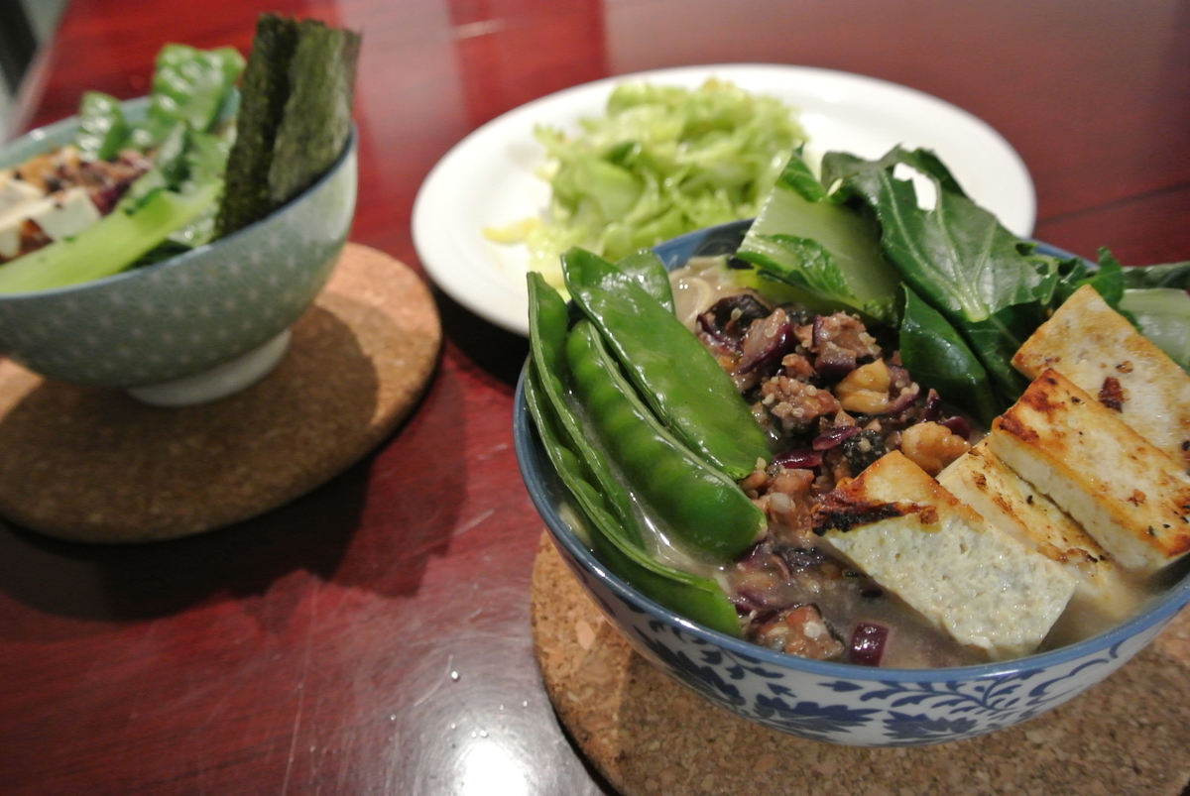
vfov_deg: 42.4
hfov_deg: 60.2
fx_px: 1026
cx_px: 595
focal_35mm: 31
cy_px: 398
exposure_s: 1/8
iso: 800
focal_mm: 11.8
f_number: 3.8
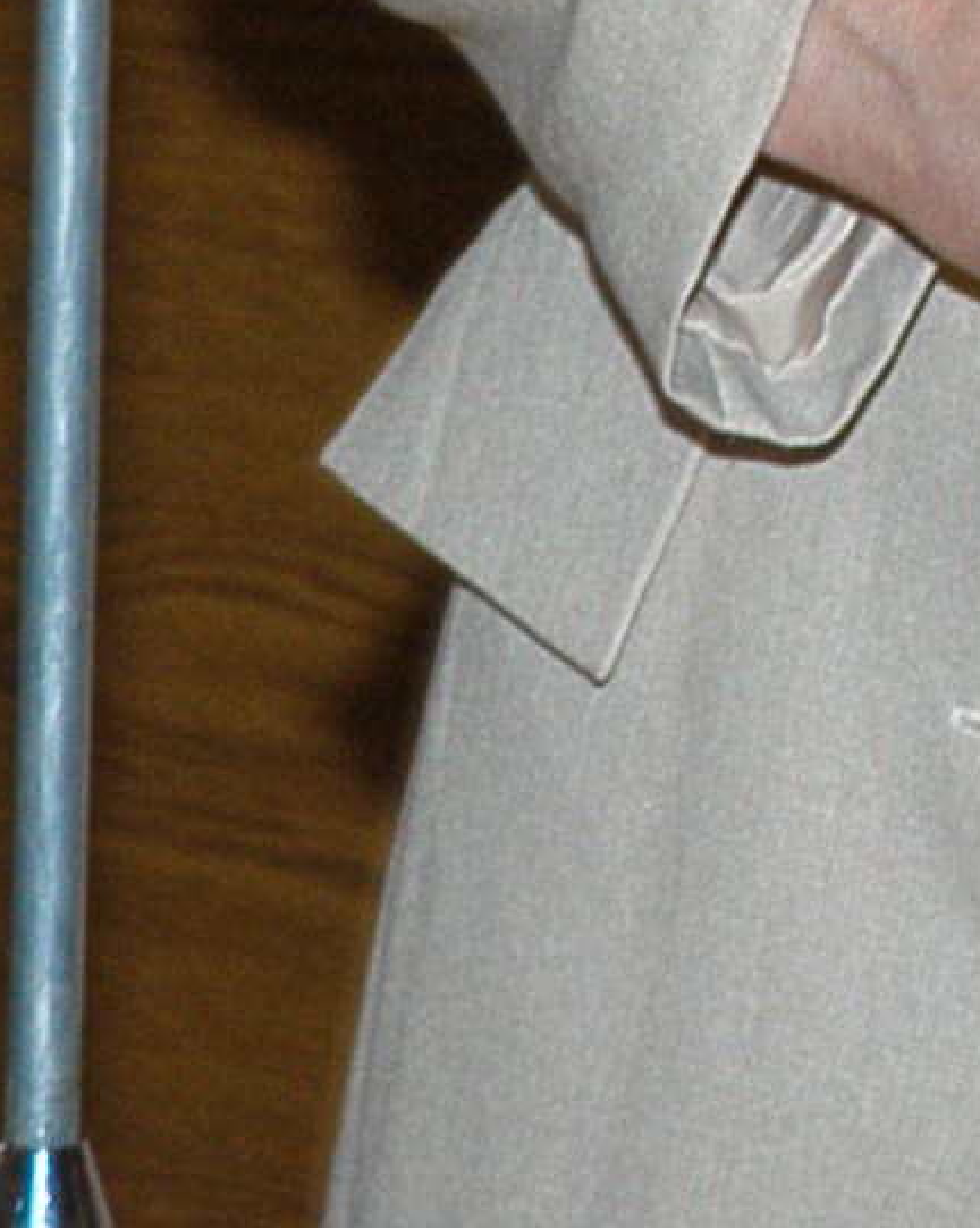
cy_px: -1441
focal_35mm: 350
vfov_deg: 5.4
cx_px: 1588
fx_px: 12704
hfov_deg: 4.4
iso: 250
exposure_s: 1/100
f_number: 4.5
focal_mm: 56
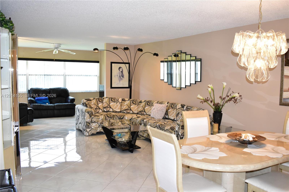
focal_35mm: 33
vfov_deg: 40.0
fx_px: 265
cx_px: 144
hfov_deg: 57.2
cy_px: 96
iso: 1600
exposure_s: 1/60
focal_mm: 22
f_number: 5
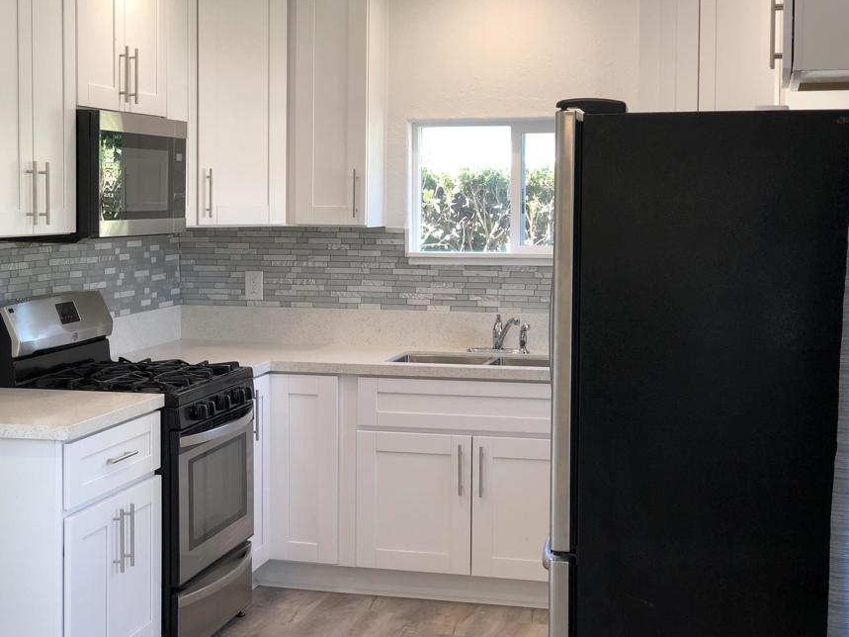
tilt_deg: -2.8
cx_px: 348
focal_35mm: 62
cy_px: 298
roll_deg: -0.2
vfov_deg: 23.6
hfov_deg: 31.1
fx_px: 1520
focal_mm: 6
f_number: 2.4
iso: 40
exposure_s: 1/60
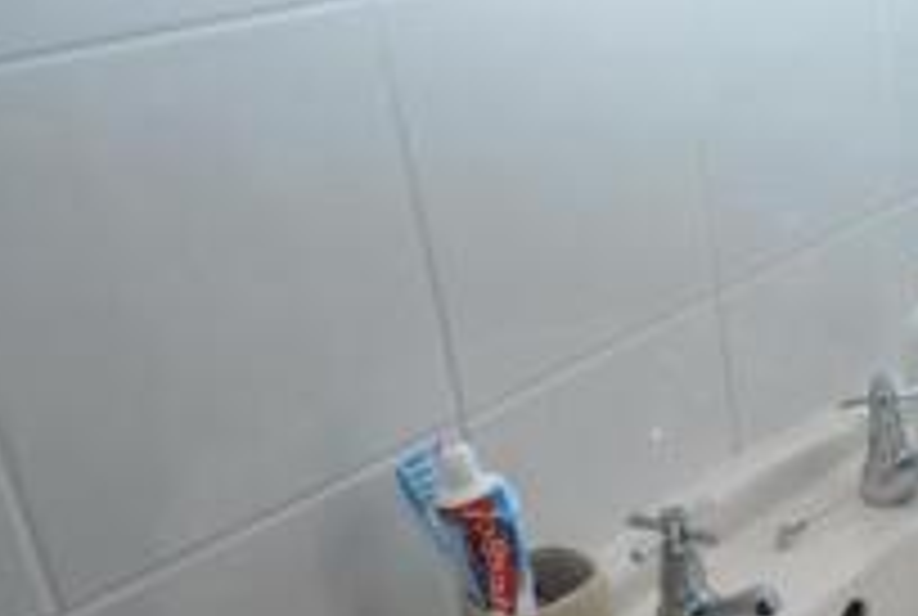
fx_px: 1227
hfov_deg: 32.5
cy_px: 187
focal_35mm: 48
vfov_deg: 28.0
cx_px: 1148
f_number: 5.6
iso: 320
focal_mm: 10
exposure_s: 1/80
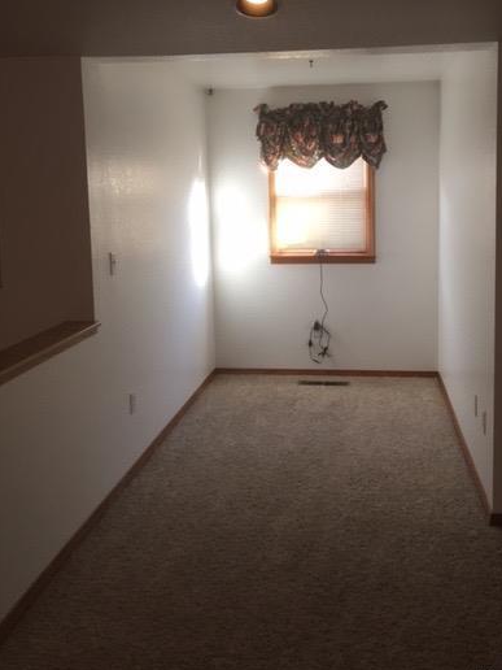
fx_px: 696
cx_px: 288
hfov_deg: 39.6
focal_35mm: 36
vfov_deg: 51.1
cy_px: 280
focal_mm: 4.15
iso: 80
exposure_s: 1/30
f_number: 2.2
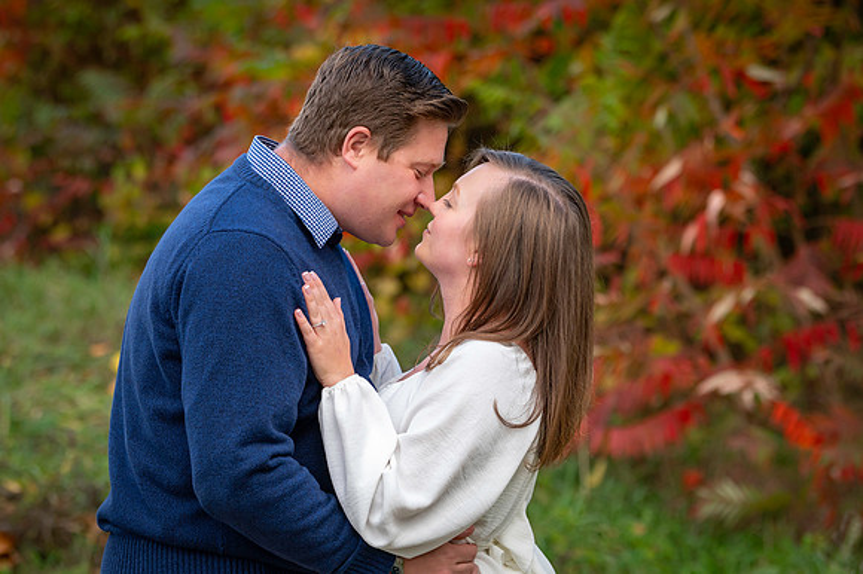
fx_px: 2707
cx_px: 432
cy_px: 287
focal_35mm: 113
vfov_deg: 12.1
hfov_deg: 18.1
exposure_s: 1/1600
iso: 1250
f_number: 4.5
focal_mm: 112
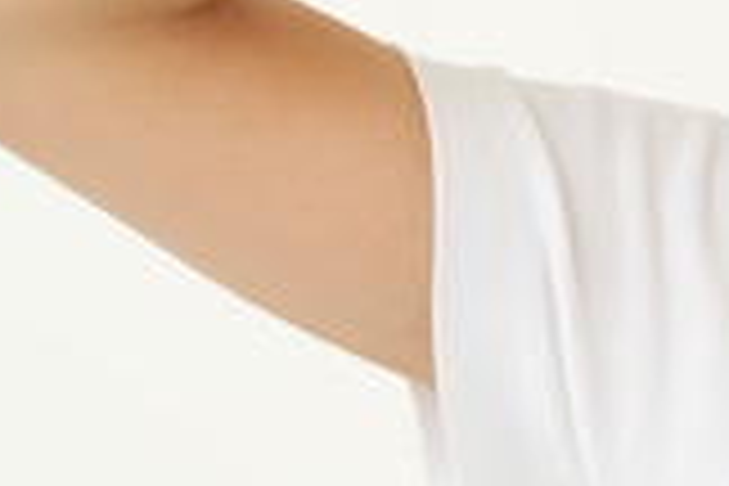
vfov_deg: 9.1
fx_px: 2997
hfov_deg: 12.7
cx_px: 1278
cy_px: -148
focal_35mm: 148
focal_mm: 40
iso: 160
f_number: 6.3
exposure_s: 1/125
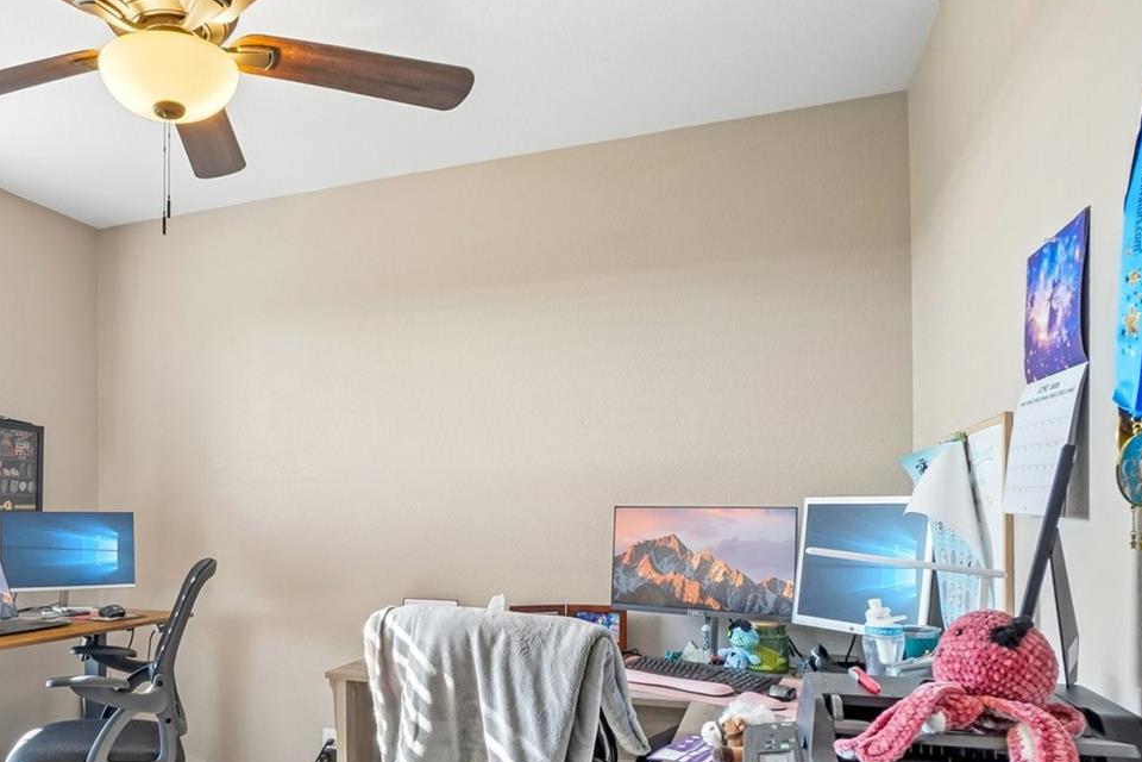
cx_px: 379
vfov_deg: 50.1
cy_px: 527
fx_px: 793
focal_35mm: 25
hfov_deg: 69.5
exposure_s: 1/20
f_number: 8
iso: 400
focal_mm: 10
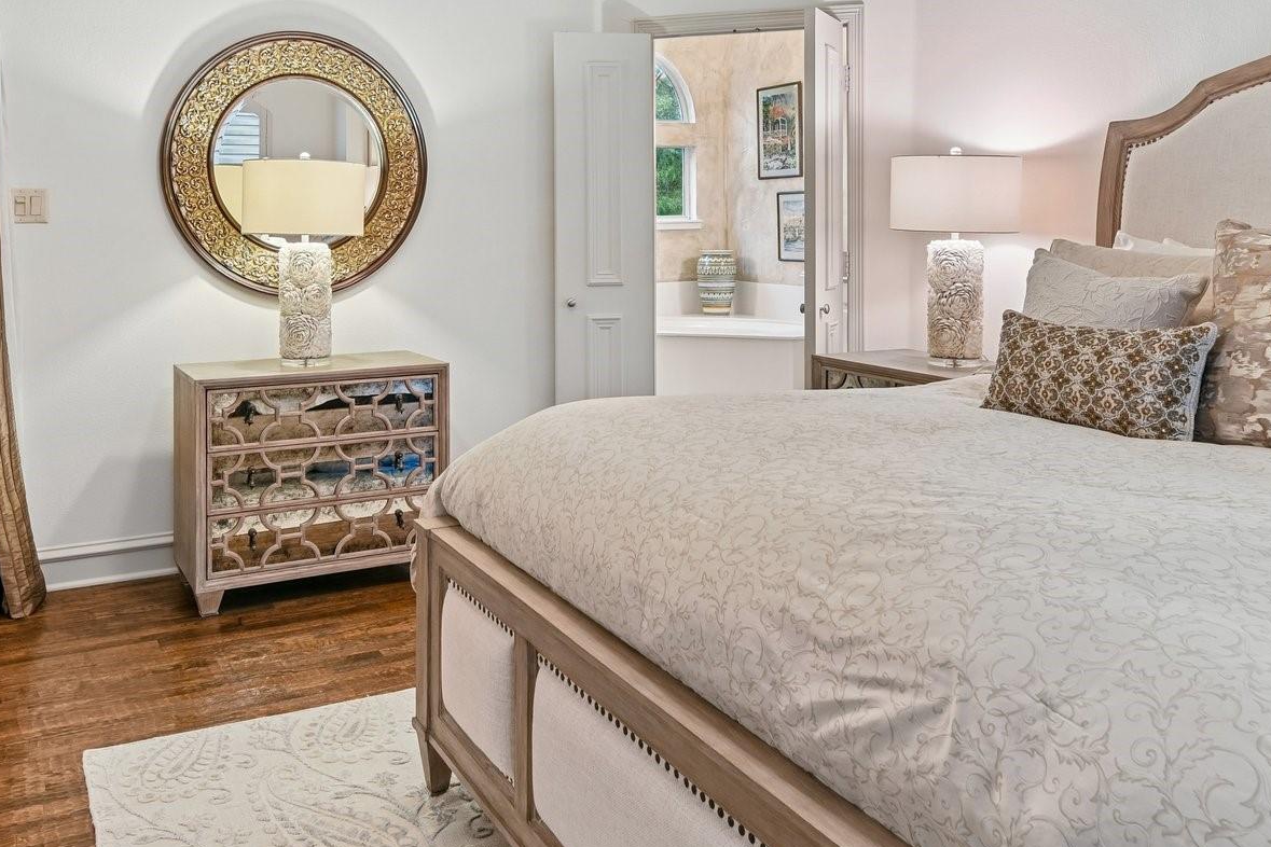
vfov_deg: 38.8
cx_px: 561
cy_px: 200
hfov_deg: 57.1
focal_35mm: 33
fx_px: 1165
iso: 400
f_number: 8
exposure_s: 1/5
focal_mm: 19
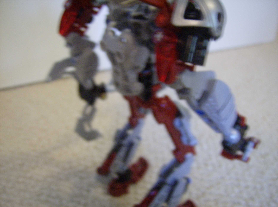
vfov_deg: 39.5
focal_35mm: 36
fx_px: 288
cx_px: 139
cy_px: 104
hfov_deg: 51.5
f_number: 2.8
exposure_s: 1/7.38
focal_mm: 6
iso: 200
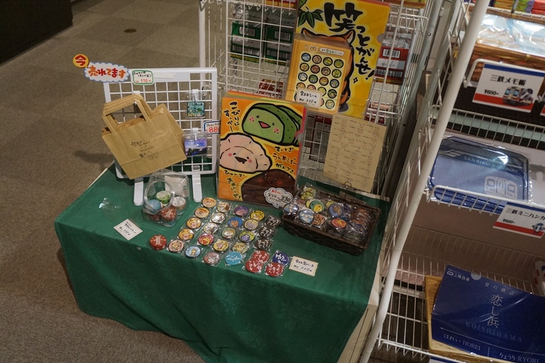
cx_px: 272
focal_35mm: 30
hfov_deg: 62.0
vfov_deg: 43.6
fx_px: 454
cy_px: 182
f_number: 4
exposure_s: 1/160
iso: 3200
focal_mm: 20
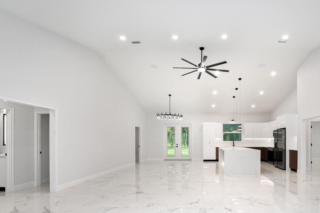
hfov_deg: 87.9
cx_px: 203
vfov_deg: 66.2
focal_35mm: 18
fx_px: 160
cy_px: 135
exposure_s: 1/25
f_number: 8
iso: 500
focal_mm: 14
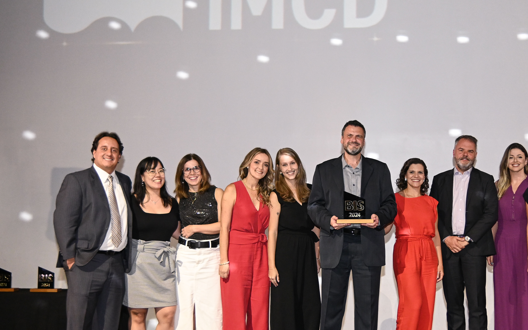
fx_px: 759
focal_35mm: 53
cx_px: 353
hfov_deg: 37.9
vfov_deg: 24.5
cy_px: 181
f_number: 1.6
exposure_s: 1/200
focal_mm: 23
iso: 1250
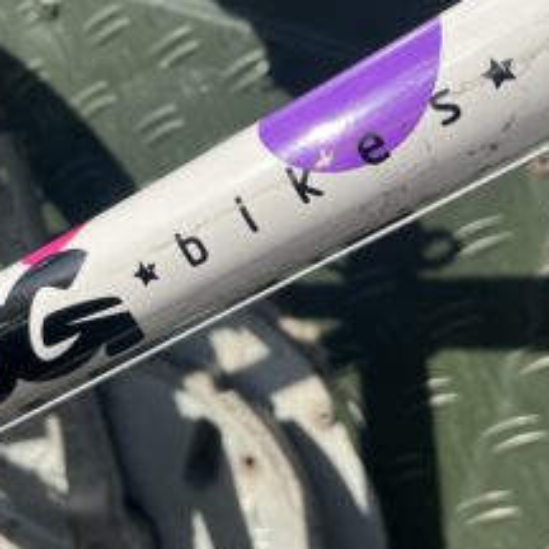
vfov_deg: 33.2
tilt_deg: -17.4
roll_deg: -12.9
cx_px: 214
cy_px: 191
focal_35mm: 51
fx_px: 915
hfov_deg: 33.3
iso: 50
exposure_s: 1/2755
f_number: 1.6
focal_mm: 5.1
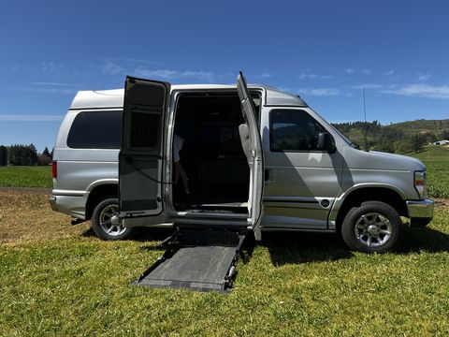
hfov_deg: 67.3
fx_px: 337
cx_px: 224
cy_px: 168
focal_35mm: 26
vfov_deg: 53.1
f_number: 1.5
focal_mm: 5.7
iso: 50
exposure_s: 1/2915
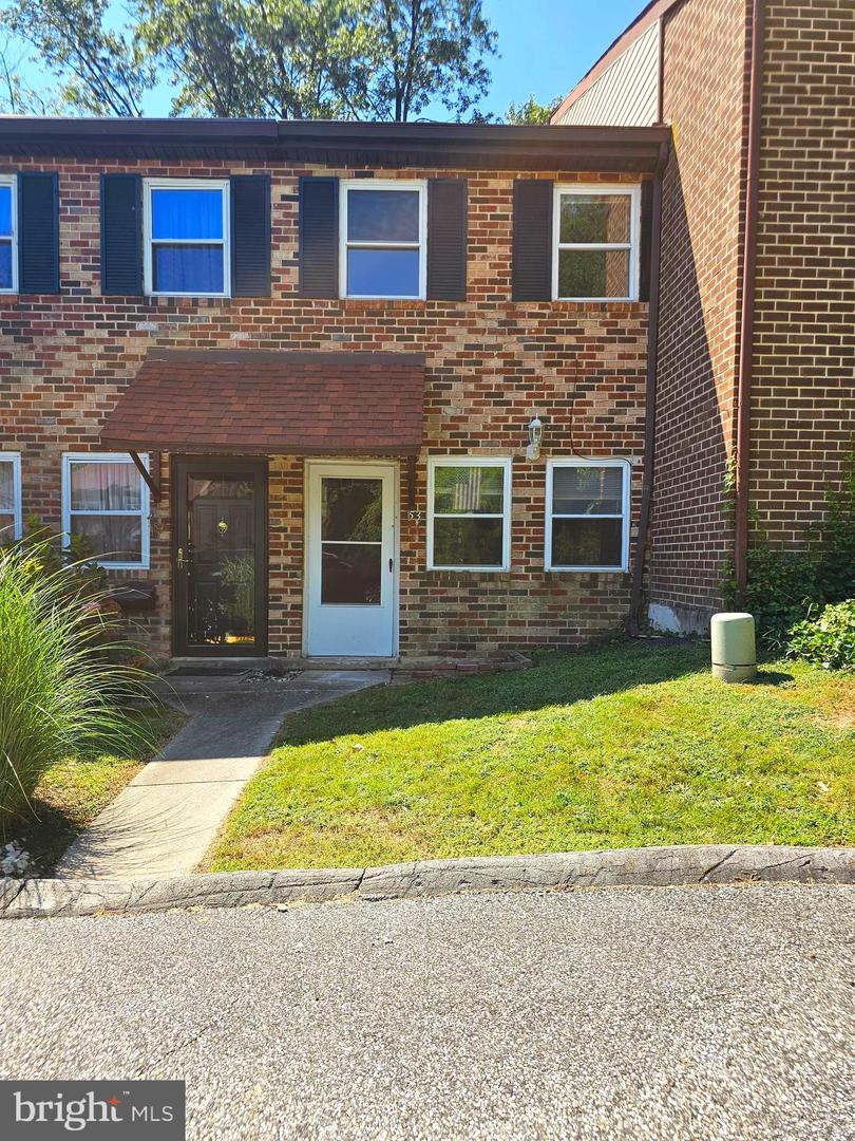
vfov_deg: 73.9
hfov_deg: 58.9
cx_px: 428
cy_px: 570
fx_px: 757
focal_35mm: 23
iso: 10
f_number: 1.7
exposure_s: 1/375
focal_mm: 6.3
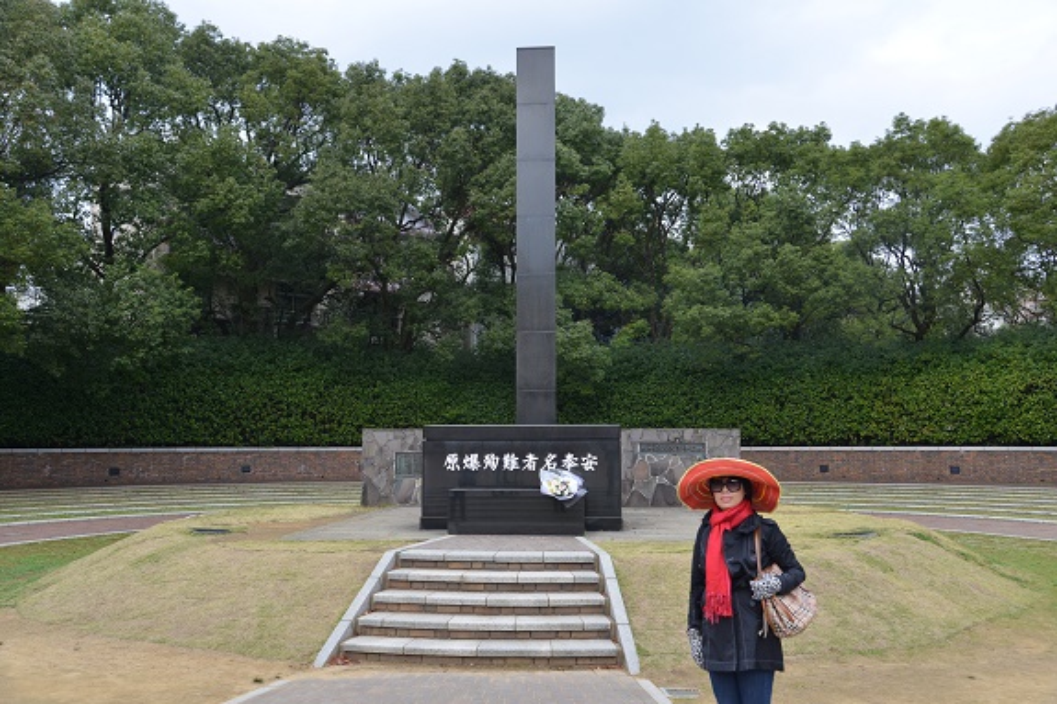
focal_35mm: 32
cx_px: 528
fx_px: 939
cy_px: 352
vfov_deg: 41.1
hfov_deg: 58.7
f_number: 7.1
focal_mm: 32
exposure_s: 1/125
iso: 200
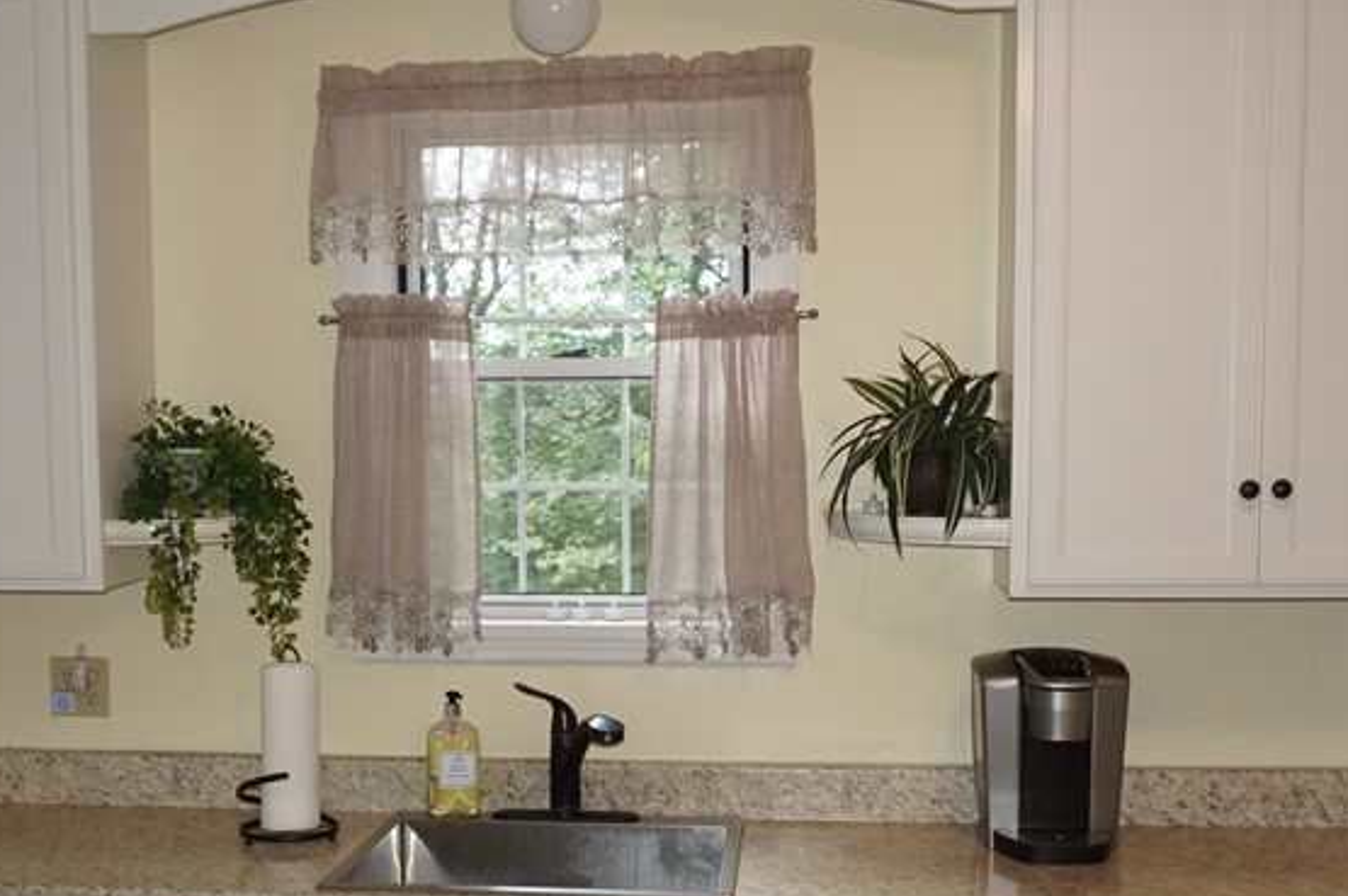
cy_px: 636
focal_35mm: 47
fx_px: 1758
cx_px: 584
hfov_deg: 41.9
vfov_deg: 28.3
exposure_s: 1/160
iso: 400
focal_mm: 16
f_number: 4
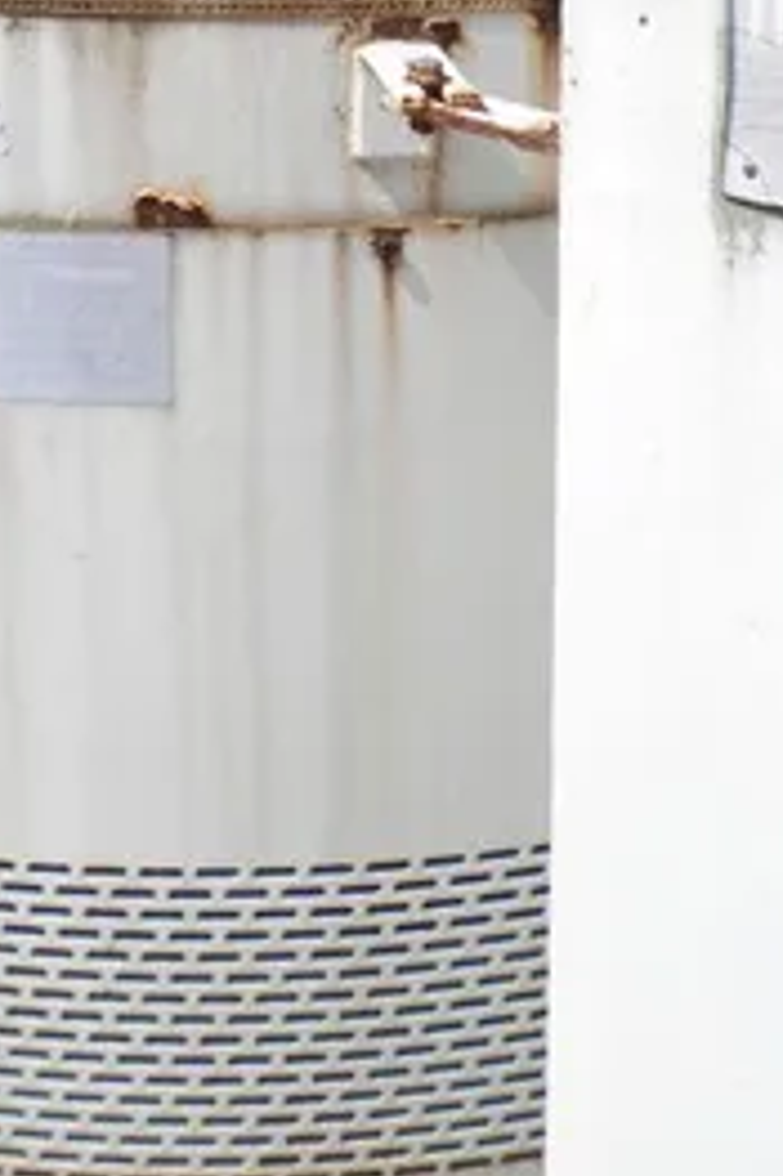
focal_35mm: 104
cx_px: 568
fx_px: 3397
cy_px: 253
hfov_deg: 13.1
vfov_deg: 19.5
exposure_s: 1/1000
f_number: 4.6
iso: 80
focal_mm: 6.3
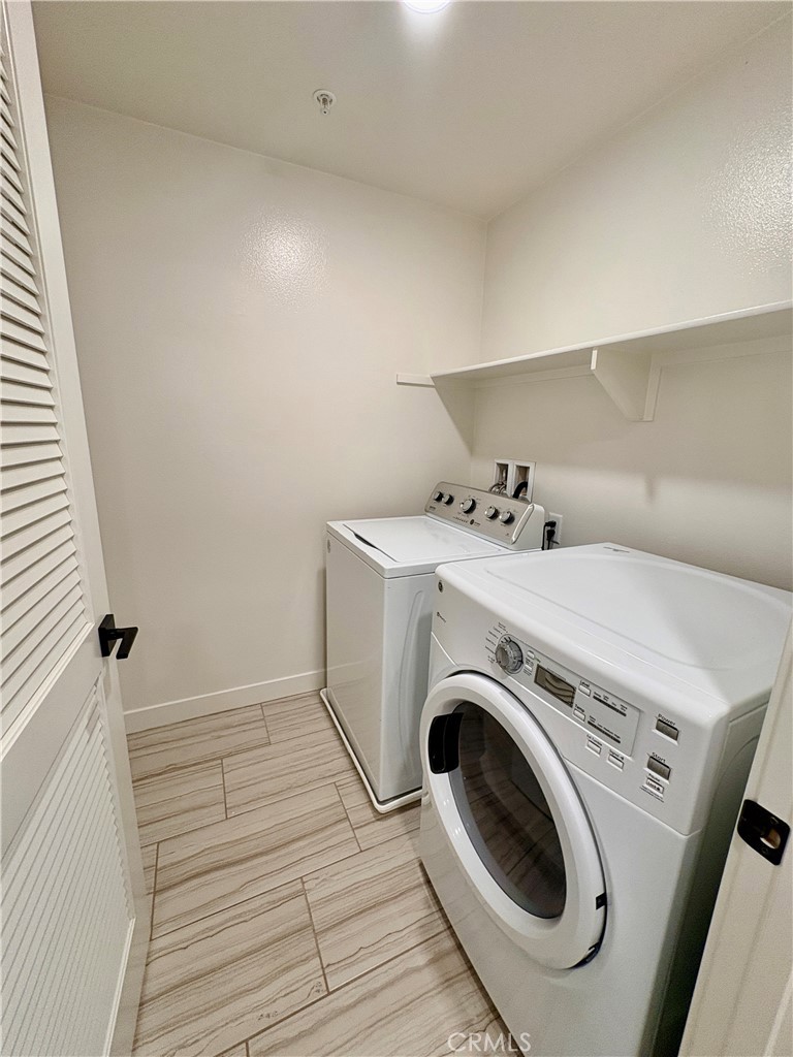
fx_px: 428
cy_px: 528
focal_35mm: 14
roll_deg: -1.4
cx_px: 396
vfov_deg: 102.1
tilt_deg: -12.2
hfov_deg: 85.7
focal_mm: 2.22
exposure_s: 1/60
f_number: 2.2
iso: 160
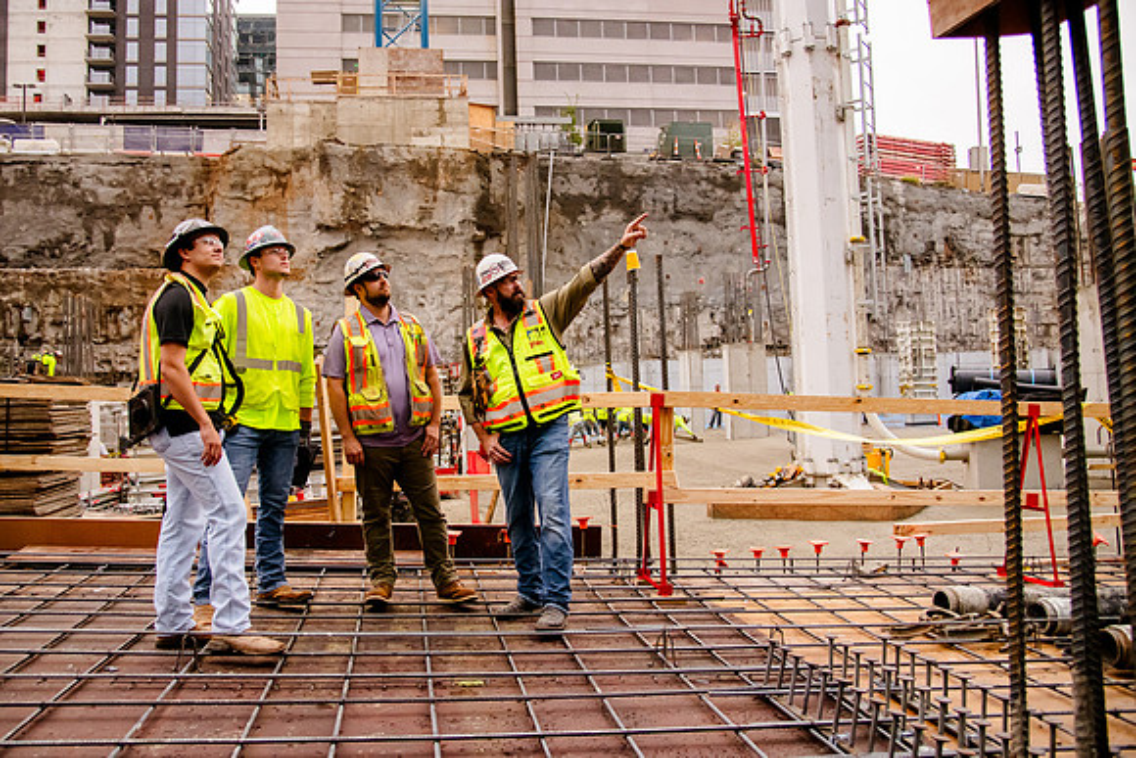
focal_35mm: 27
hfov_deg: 68.1
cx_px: 511
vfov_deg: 48.6
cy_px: 345
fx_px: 838
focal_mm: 24
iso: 2500
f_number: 4.5
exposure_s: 1/250
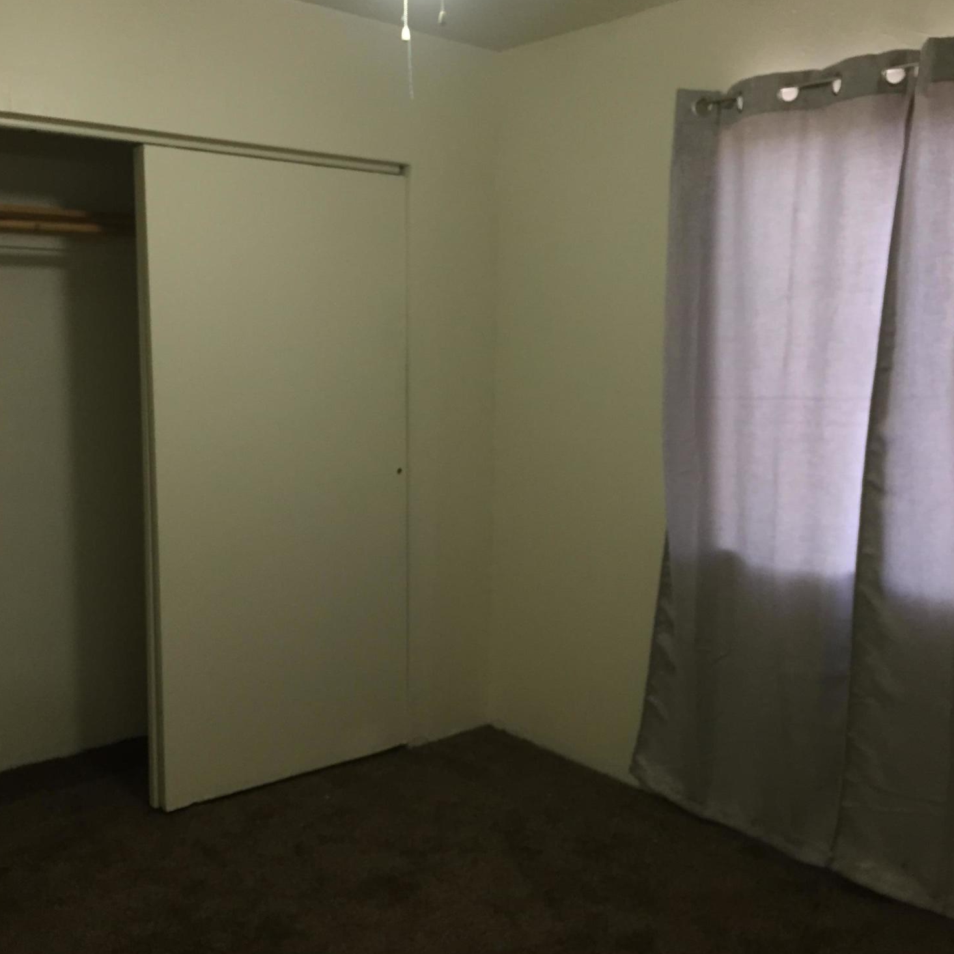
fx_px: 1091
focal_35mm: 35
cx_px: 470
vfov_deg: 47.2
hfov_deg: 47.2
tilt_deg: -7.9
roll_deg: -0.5
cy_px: 477
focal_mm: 4.15
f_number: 2.2
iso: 100
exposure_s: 1/30
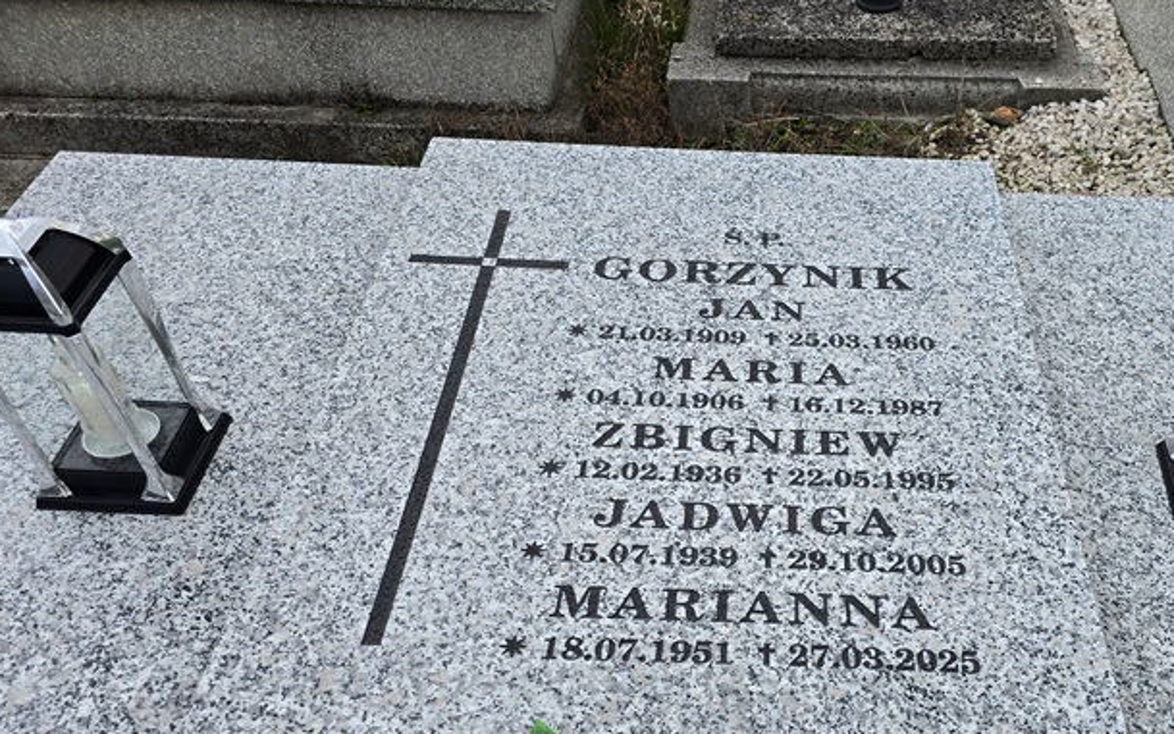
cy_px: 528
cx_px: 763
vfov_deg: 38.7
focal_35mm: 32
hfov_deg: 58.5
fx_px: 1024
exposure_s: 1/180
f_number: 1.7
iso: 100
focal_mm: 6.3
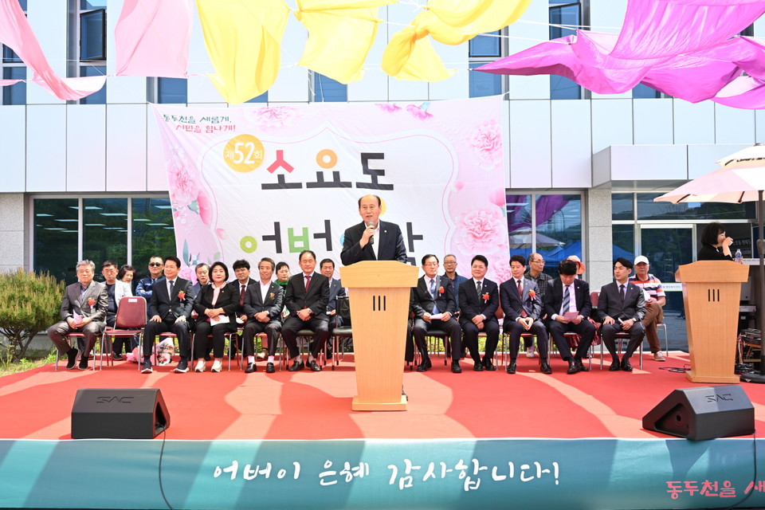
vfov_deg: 38.9
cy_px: 255
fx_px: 722
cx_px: 382
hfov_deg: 55.8
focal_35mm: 34
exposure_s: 1/125
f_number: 10
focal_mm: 34
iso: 250
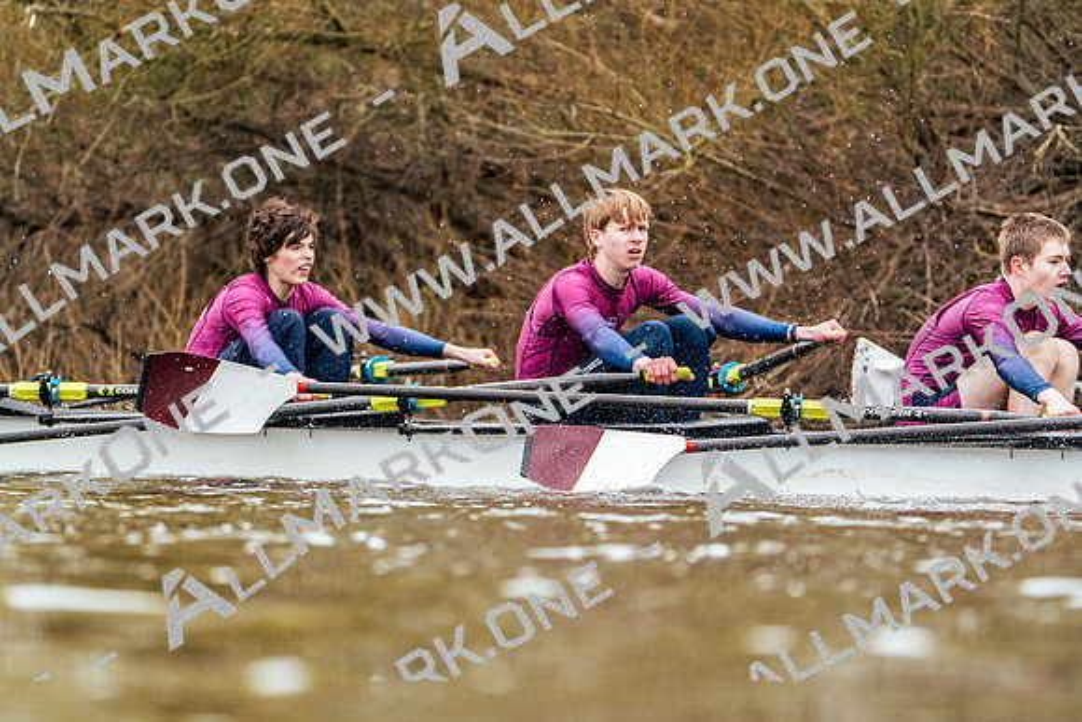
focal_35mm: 329
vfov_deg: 4.2
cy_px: 361
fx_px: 9890
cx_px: 541
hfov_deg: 6.3
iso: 3200
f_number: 6.3
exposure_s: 1/2000
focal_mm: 329
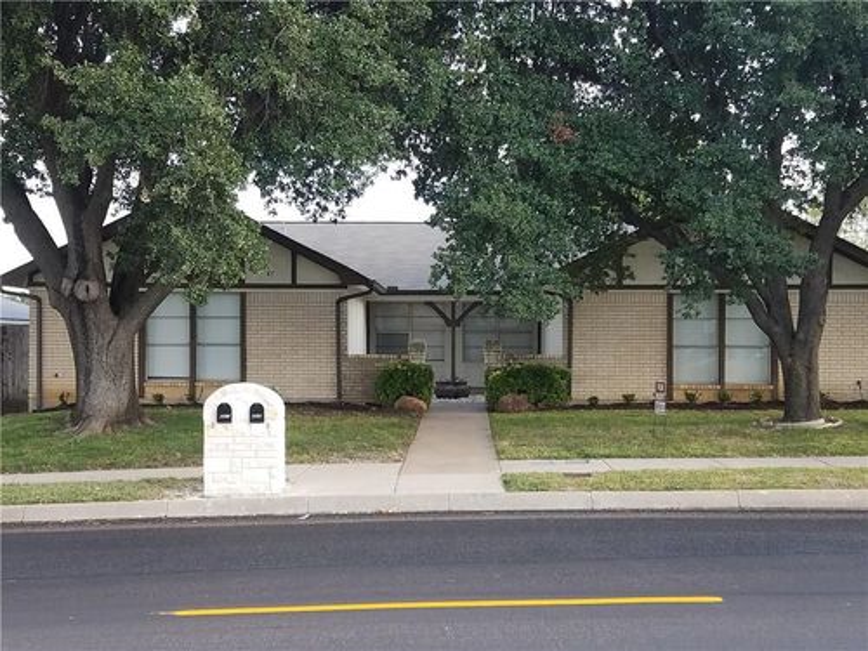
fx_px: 652
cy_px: 326
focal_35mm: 26
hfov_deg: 67.3
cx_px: 434
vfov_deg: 53.1
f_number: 1.7
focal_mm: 4.2
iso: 50
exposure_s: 1/100
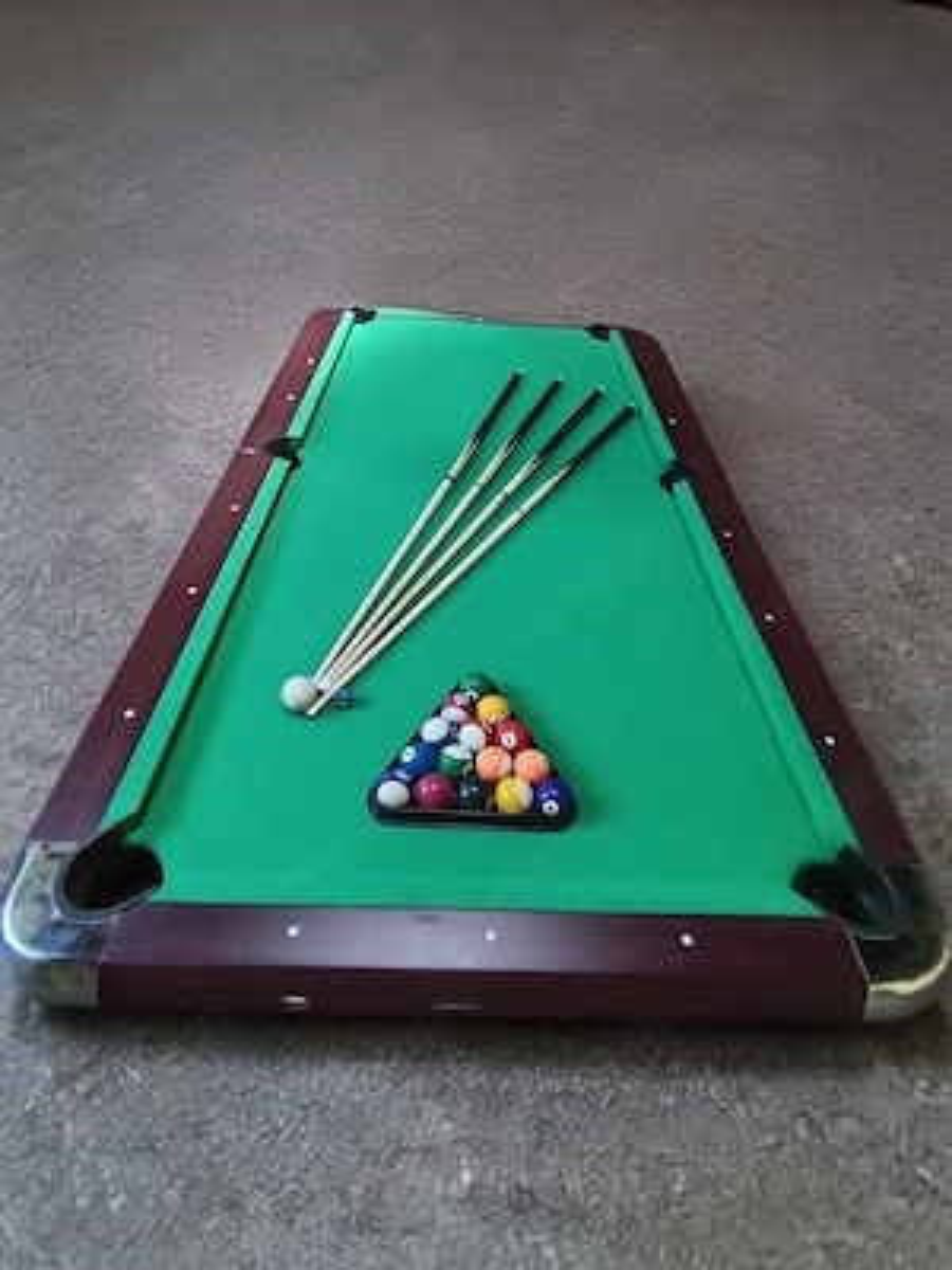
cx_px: 476
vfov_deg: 91.0
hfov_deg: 74.7
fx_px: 623
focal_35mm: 17
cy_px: 635
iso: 411
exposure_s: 1/33.3
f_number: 2.2
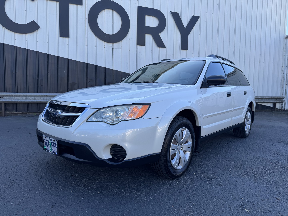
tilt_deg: -4.3
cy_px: 108
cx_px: 144
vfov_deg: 56.8
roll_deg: -1.5
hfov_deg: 71.6
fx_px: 200
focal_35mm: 24
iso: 80
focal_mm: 6.76
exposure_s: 1/1193
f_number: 1.78
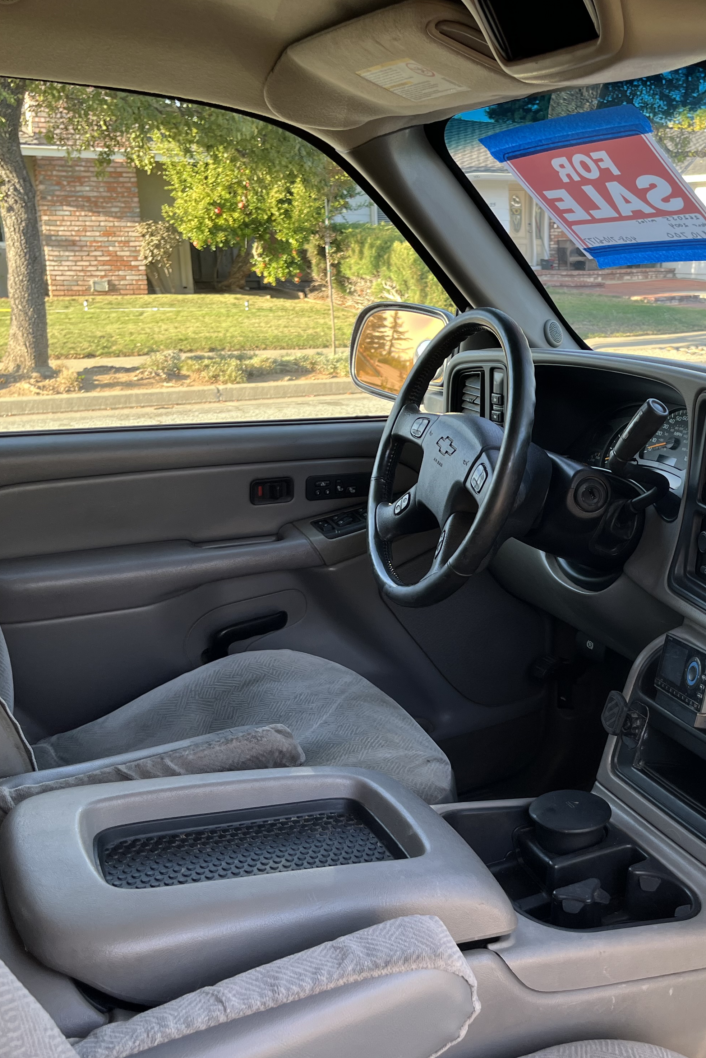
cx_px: 543
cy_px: 540
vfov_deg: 51.9
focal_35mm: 37
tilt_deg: -15.2
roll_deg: -0.2
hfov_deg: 35.0
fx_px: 1088
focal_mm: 5.1
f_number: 1.6
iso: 32
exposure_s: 1/122
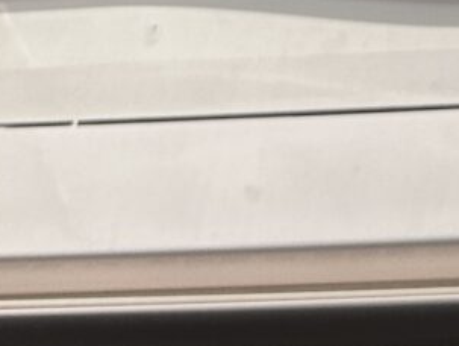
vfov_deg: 8.4
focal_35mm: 162
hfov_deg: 11.2
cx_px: 862
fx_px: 2151
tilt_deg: +50.7
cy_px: -505
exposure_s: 1/4545
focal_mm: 6.86
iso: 80
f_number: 1.78
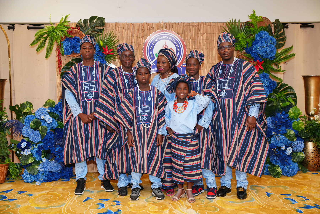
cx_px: 160
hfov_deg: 45.6
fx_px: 380
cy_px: 107
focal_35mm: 43
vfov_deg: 31.3
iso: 800
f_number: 3.5
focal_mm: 42.8
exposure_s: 1/200
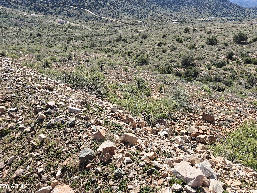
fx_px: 186
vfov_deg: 54.9
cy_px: 95
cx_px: 130
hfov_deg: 69.4
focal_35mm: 25
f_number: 1.8
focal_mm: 5.59
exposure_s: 1/706
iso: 80
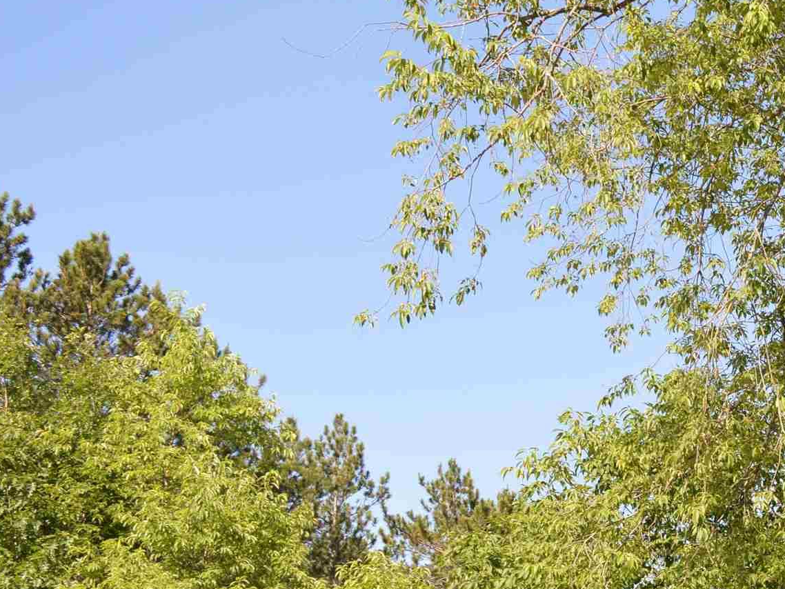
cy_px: 575
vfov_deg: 20.4
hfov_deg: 24.0
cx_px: 1053
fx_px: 1588
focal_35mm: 70
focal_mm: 18
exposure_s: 1/200
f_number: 7.1
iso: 100
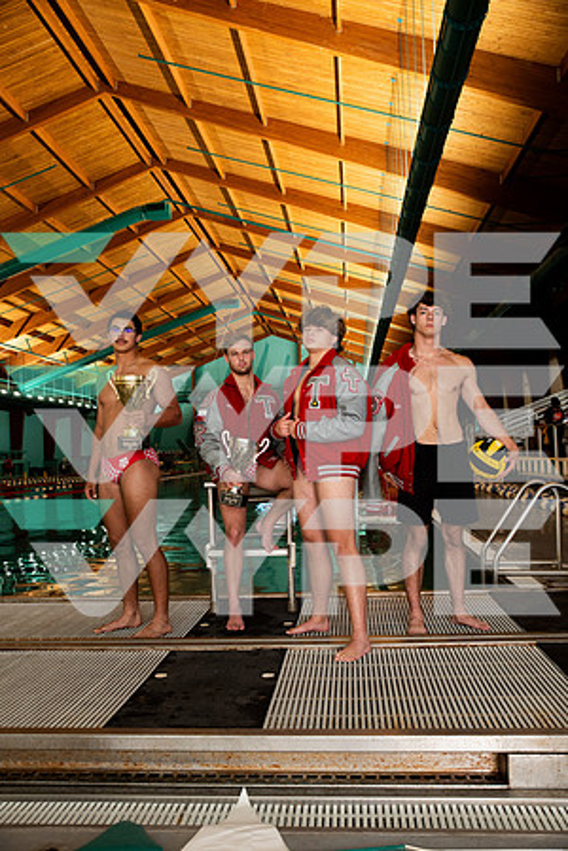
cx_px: 284
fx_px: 757
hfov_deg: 41.1
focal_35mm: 32
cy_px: 426
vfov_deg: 58.7
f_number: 5
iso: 800
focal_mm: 32
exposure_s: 1/200
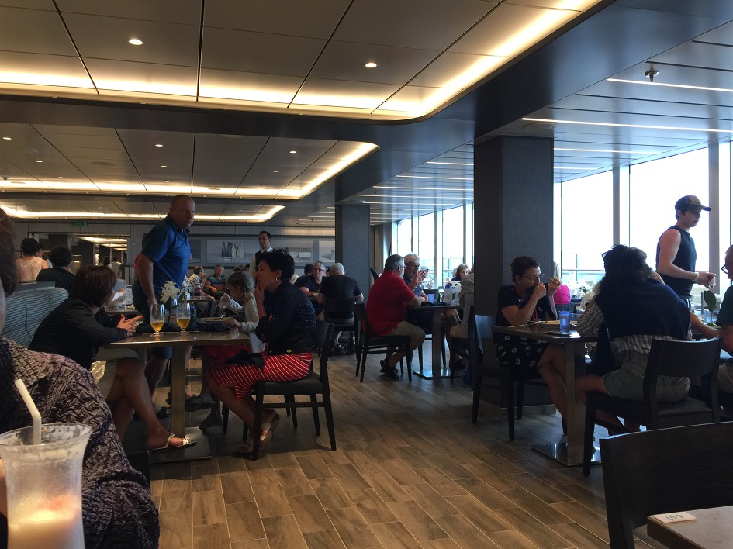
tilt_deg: -2.4
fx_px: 614
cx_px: 366
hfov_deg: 61.7
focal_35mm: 29
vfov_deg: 48.2
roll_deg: -0.4
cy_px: 274
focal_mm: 4.15
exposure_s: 1/30
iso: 40
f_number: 2.2
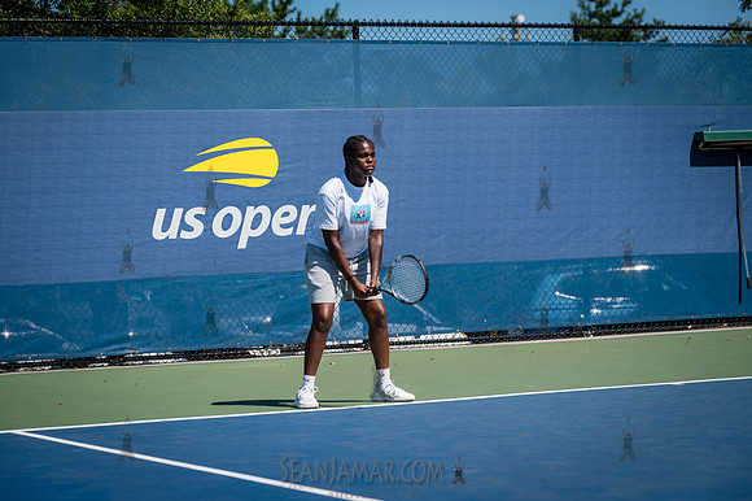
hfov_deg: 22.3
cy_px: 250
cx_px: 376
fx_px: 1908
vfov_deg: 14.9
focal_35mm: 91
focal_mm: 89
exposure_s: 1/1250
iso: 100
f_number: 4
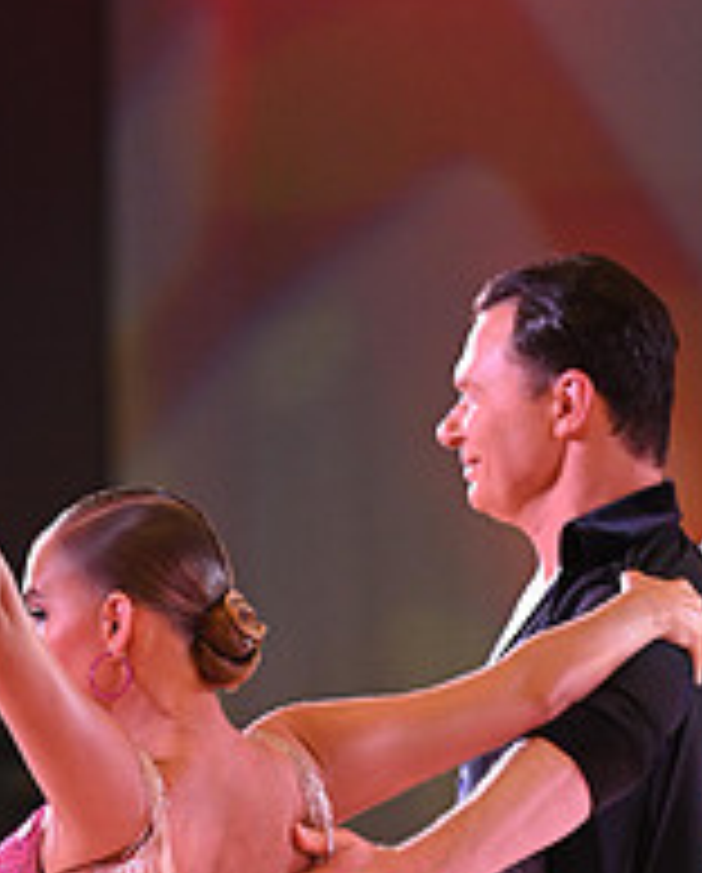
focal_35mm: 504
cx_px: 344
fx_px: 13048
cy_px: 1242
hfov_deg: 3.1
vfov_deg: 3.8
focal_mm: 180
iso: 1600
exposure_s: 1/200
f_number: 4.5
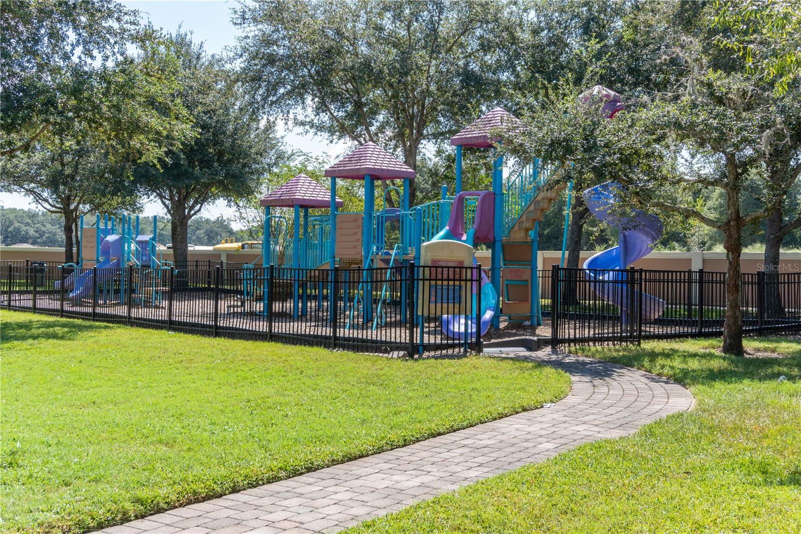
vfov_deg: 29.9
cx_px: 400
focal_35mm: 45
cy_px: 267
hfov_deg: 43.6
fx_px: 1001
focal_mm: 30
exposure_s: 1/100
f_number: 8
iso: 100
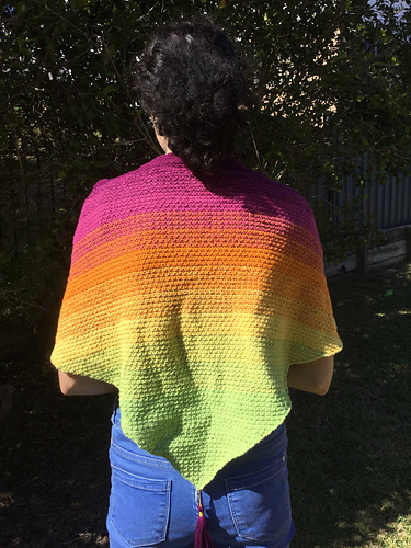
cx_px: 206
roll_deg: -0.9
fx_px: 491
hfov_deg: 45.4
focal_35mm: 31
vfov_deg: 58.4
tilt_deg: -11.4
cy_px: 274
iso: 25
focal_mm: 3.3
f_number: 2.4
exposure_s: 1/1335
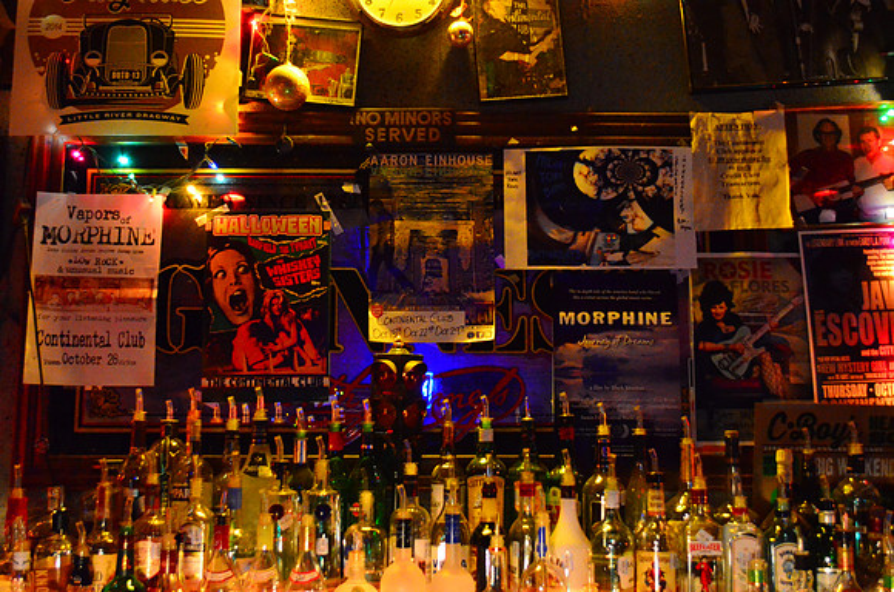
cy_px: 296
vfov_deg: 29.7
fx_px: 1115
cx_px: 447
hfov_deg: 43.7
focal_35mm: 45
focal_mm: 30
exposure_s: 1/13
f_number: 4.5
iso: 6400
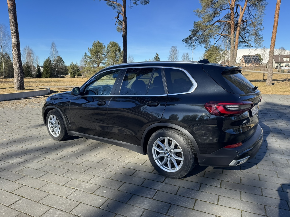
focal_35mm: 24
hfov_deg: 71.6
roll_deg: +0.6
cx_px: 145
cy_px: 108
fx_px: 201
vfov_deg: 56.8
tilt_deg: -9.6
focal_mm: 6.76
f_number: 1.78
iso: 80
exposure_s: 1/2252
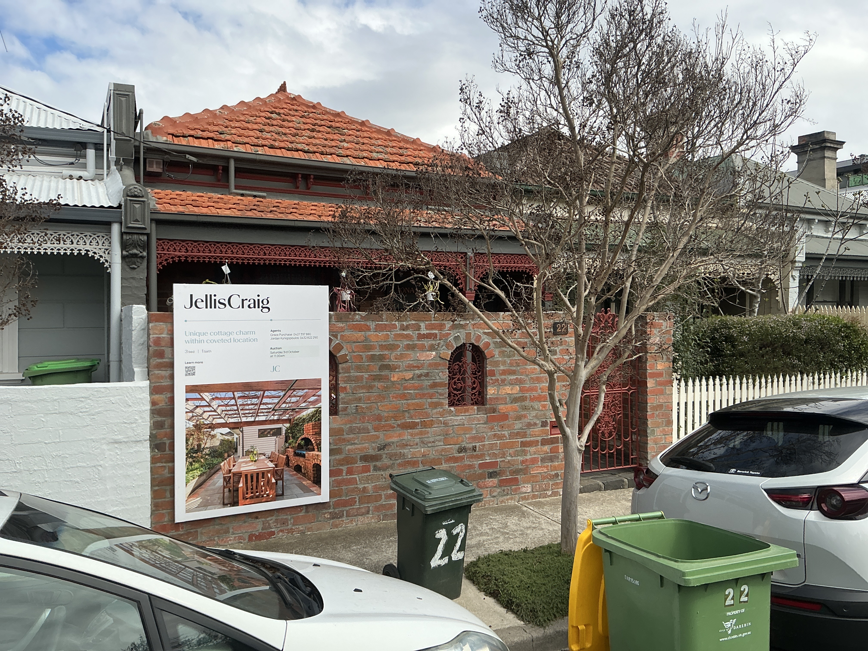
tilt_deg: -2.1
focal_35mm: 28
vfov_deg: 49.7
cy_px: 326
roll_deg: -0.4
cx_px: 434
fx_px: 702
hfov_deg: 63.4
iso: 25
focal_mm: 3
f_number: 1.8
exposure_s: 1/1675
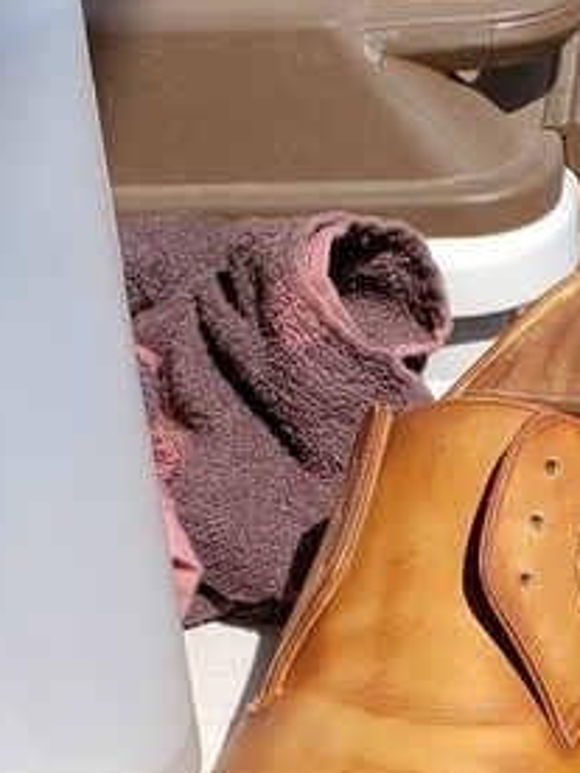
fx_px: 2524
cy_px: 725
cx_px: 661
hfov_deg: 12.8
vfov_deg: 17.1
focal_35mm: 113
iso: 50
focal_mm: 4.3
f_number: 2.4
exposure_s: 1/1283
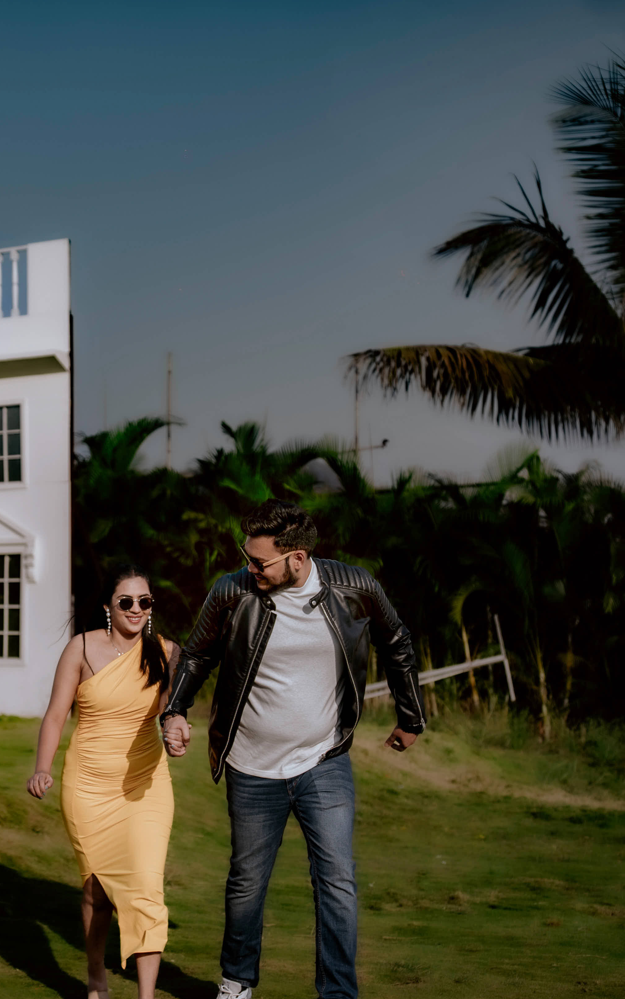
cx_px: 38
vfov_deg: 31.0
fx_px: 1799
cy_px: 554
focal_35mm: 66
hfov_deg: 19.3
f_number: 2
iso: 50
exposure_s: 1/2000
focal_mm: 35
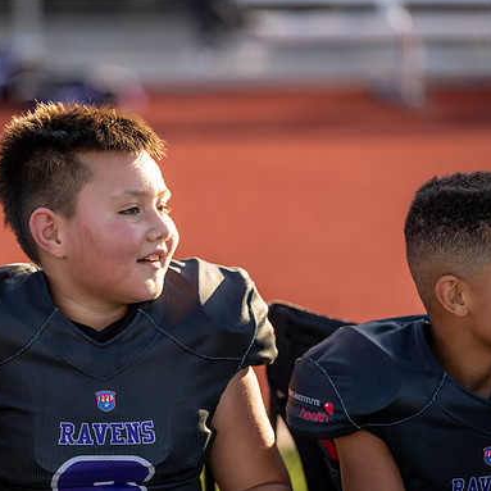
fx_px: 2873
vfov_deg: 9.8
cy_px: 244
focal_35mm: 179
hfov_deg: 9.8
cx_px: 137
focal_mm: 139
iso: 100
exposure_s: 1/640
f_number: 2.8
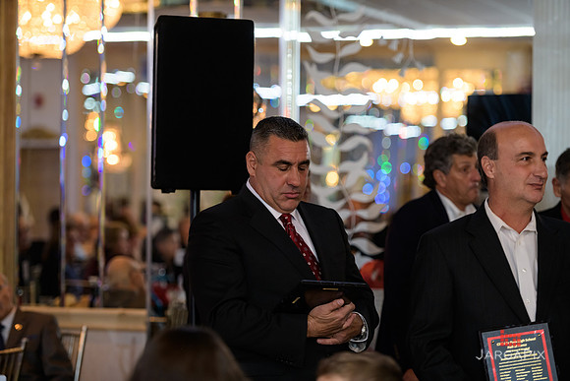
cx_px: 285
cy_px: 190
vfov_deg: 11.4
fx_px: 1900
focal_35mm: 120
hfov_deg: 17.1
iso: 1000
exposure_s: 1/125
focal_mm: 120
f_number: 3.2
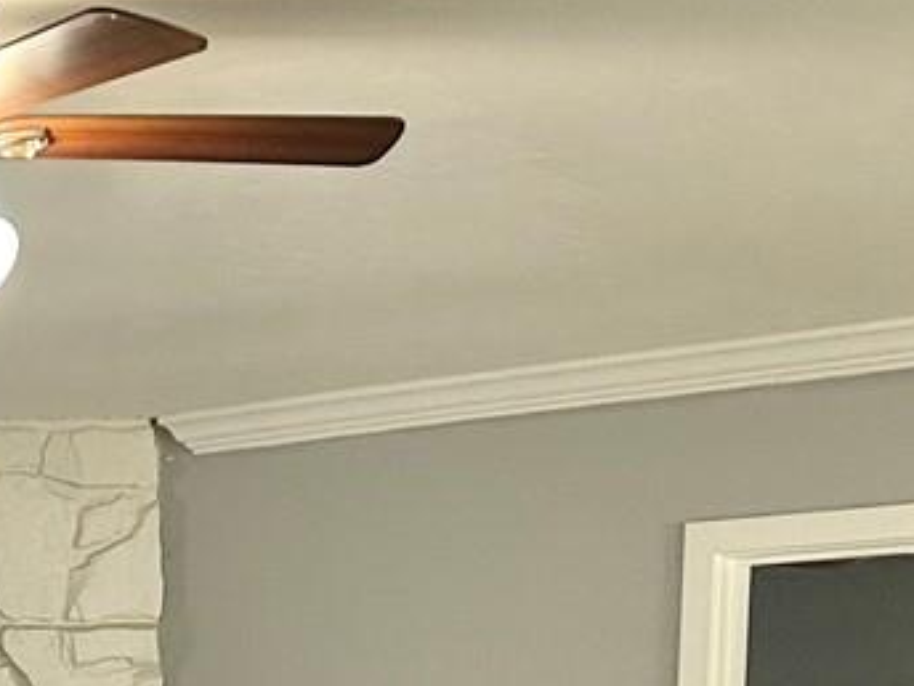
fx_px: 3195
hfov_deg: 14.9
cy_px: 1287
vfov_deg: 11.3
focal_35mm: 121
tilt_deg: -6.6
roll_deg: +0.4
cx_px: -547
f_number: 1.5
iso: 125
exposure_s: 1/60
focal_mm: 5.7
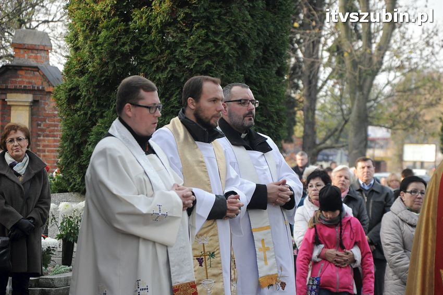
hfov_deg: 13.1
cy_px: 148
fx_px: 1936
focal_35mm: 158
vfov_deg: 8.7
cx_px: 222
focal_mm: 105
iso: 800
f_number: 5.6
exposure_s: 1/320
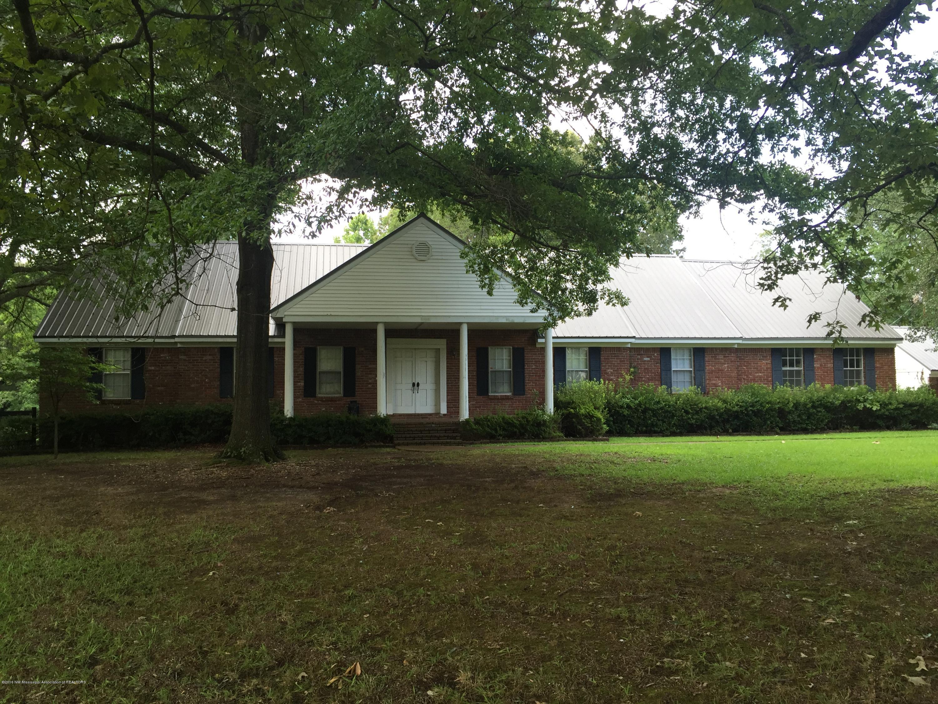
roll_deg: +0.0
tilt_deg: +2.4
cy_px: 352
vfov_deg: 48.2
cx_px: 469
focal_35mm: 29
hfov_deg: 61.7
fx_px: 786
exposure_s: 1/120
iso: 40
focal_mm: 4.15
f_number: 2.2
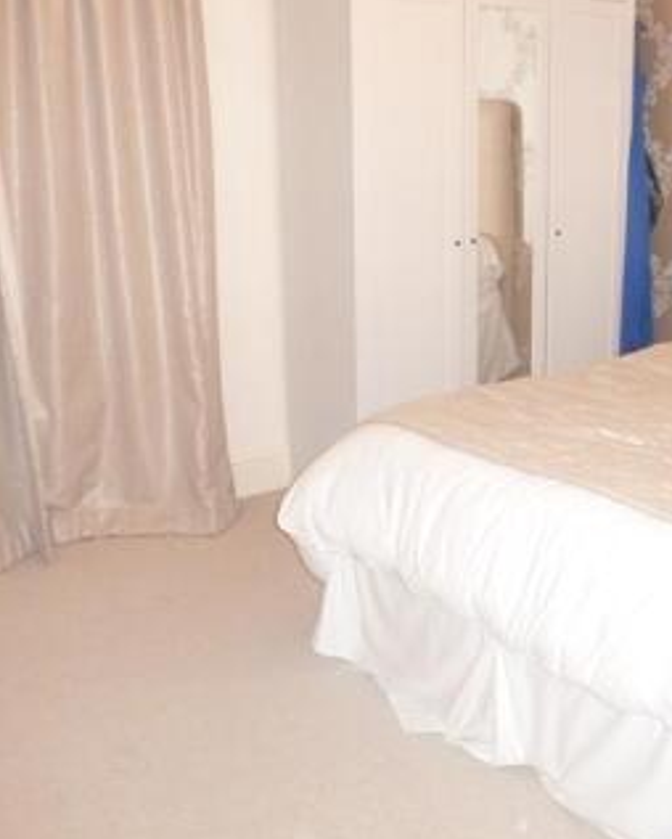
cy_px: 345
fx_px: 1068
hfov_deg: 34.1
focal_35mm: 43
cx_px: 513
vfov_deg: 42.7
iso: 500
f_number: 3.3
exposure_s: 1/60
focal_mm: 4.3
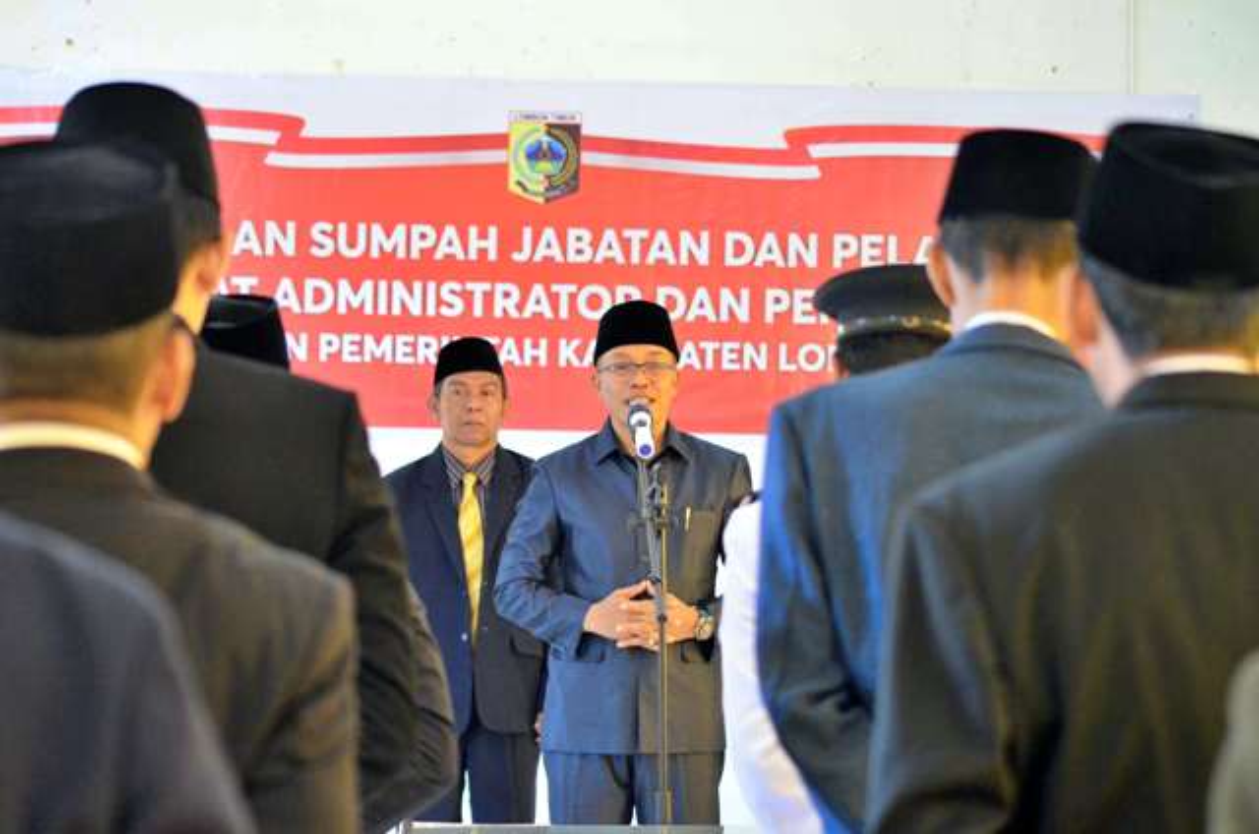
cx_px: 630
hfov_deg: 19.5
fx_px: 3665
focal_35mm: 105
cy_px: 417
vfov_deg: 13.0
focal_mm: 70
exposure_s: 1/30
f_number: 4
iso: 3200
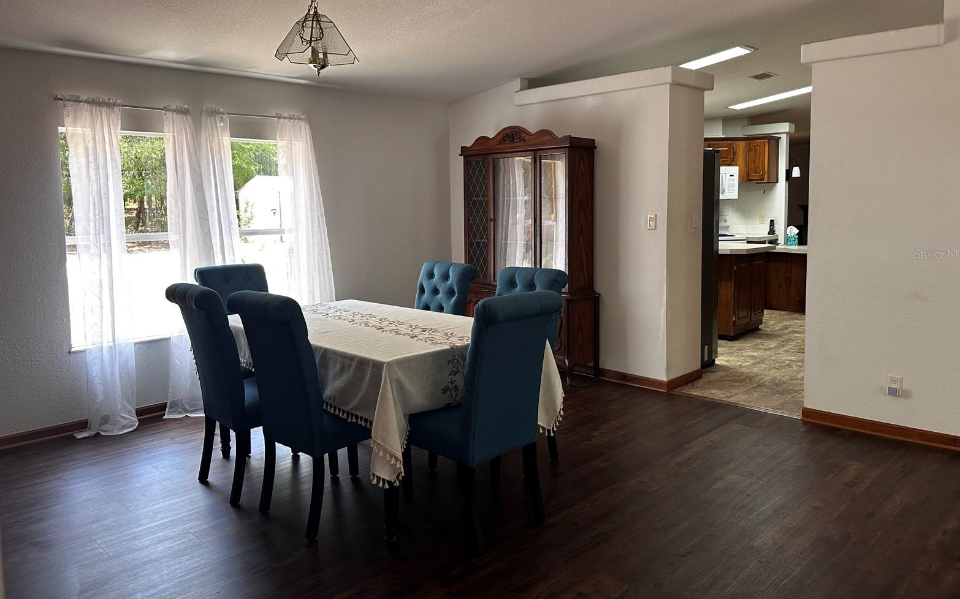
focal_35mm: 26
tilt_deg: -5.1
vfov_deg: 47.4
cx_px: 481
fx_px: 680
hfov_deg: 70.4
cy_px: 254
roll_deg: +0.5
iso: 100
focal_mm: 6.86
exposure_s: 1/120
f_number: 1.78
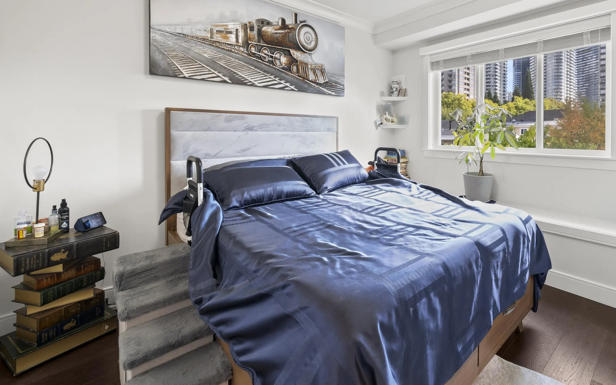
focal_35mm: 17
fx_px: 285
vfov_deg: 66.5
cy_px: 135
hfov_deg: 92.6
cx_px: 381
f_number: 11
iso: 400
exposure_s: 3.2
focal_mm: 12
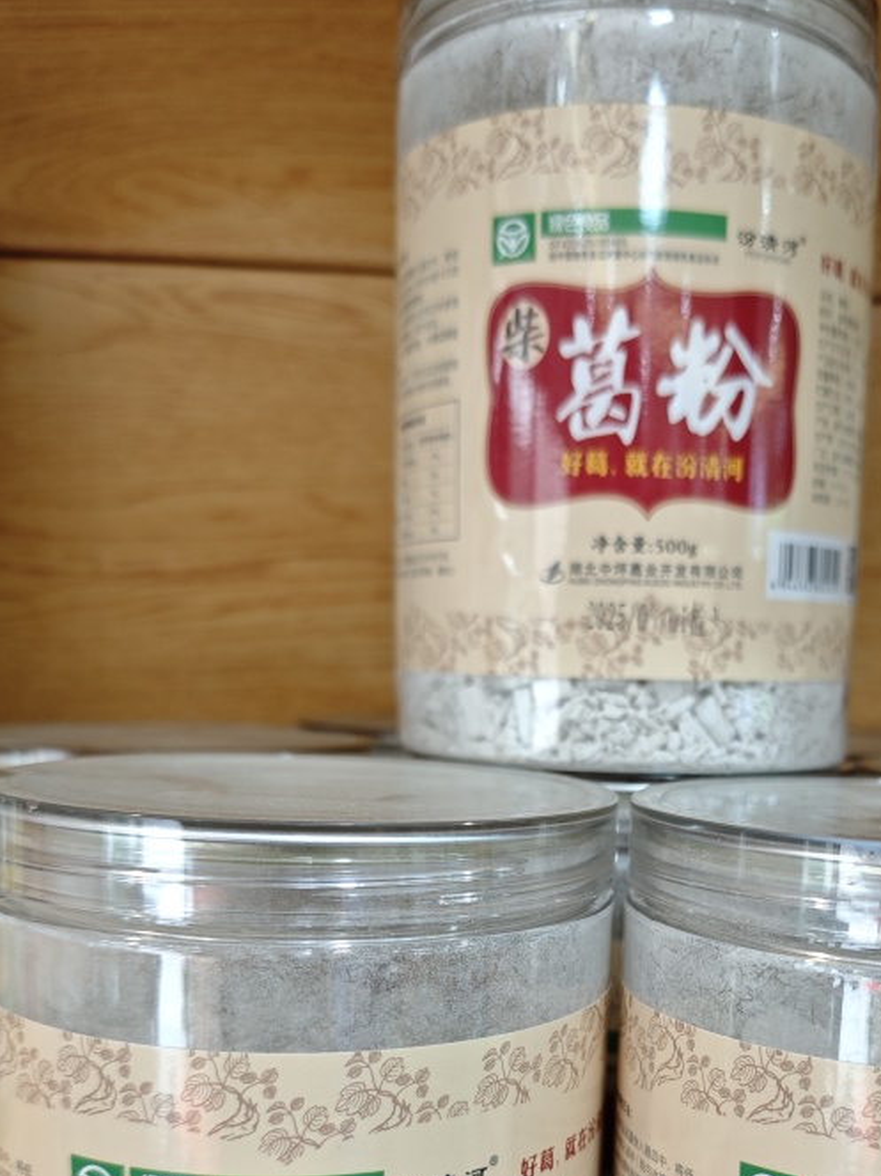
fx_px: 1256
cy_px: 900
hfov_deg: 37.9
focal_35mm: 37
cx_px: 638
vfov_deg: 48.0
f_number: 1.62
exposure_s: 1/100
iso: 400
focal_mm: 6.55
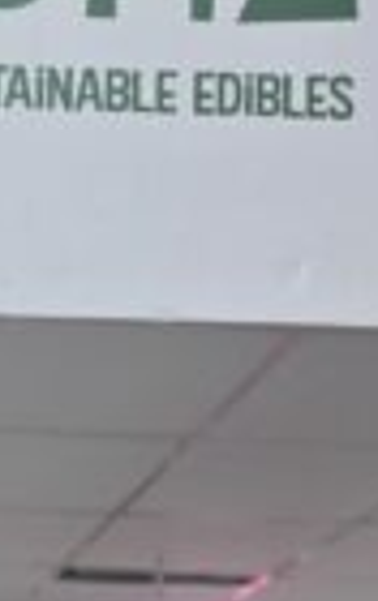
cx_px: -215
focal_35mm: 178
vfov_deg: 9.9
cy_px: 1571
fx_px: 2922
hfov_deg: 7.3
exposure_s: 1/180
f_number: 1.7
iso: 40
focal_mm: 6.3
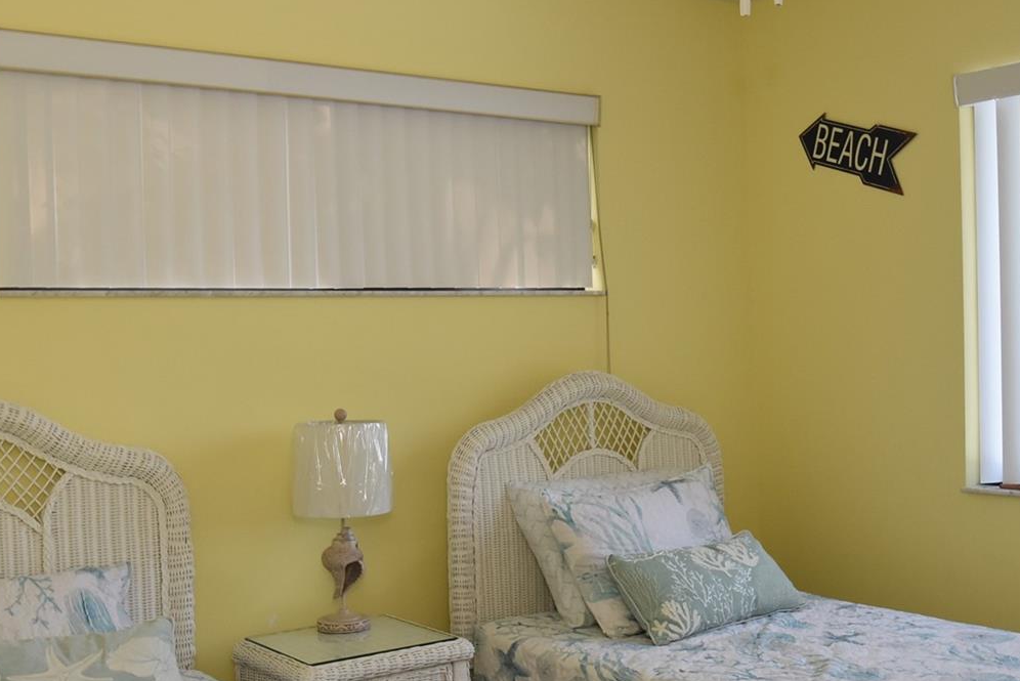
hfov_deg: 42.8
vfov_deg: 29.4
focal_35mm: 46
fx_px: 1298
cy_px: 364
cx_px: 577
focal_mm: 19
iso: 720
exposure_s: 1/125
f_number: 5.6
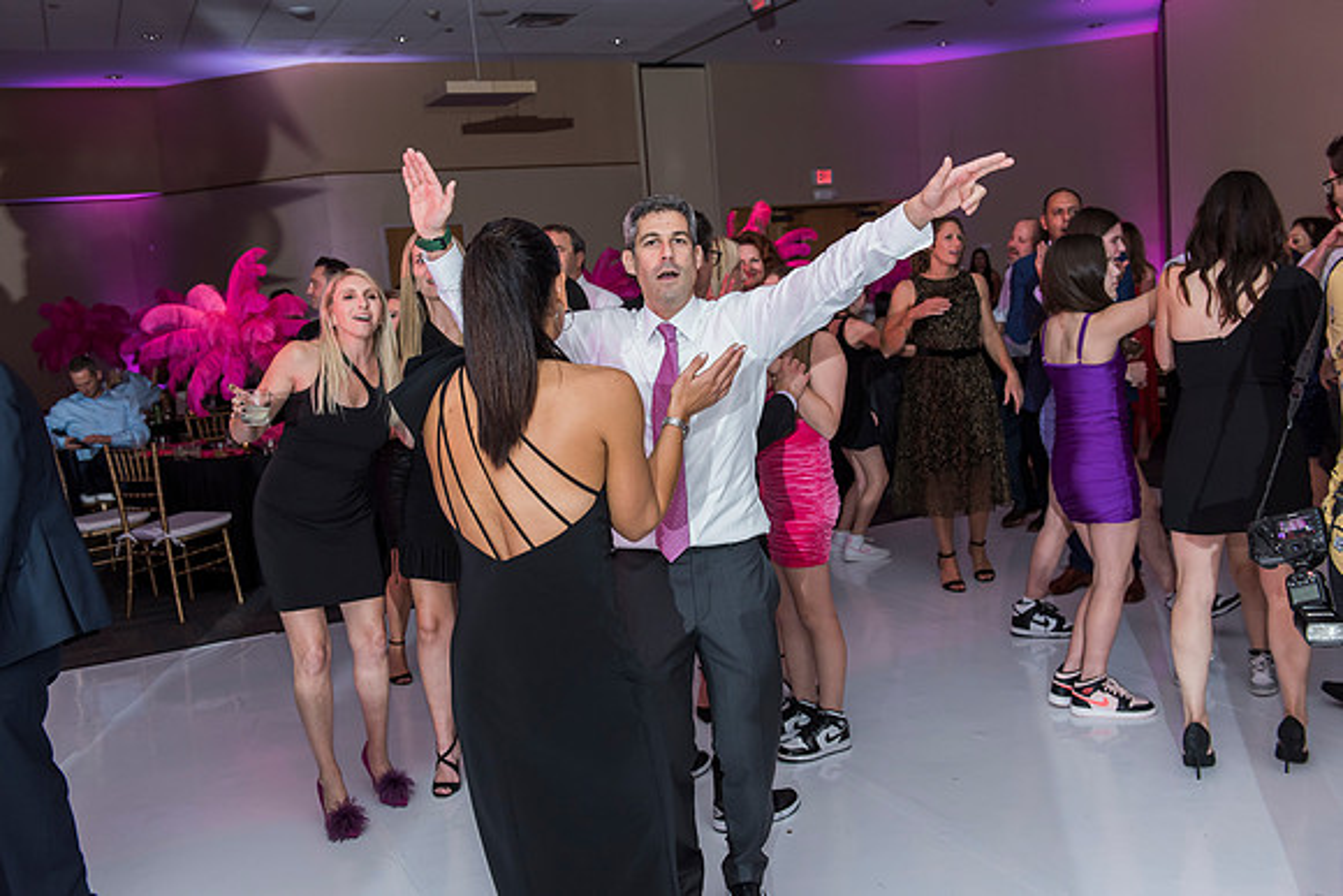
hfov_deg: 55.8
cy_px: 448
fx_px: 1269
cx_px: 672
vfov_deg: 38.9
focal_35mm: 34
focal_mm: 34
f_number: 4.5
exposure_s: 1/100
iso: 800
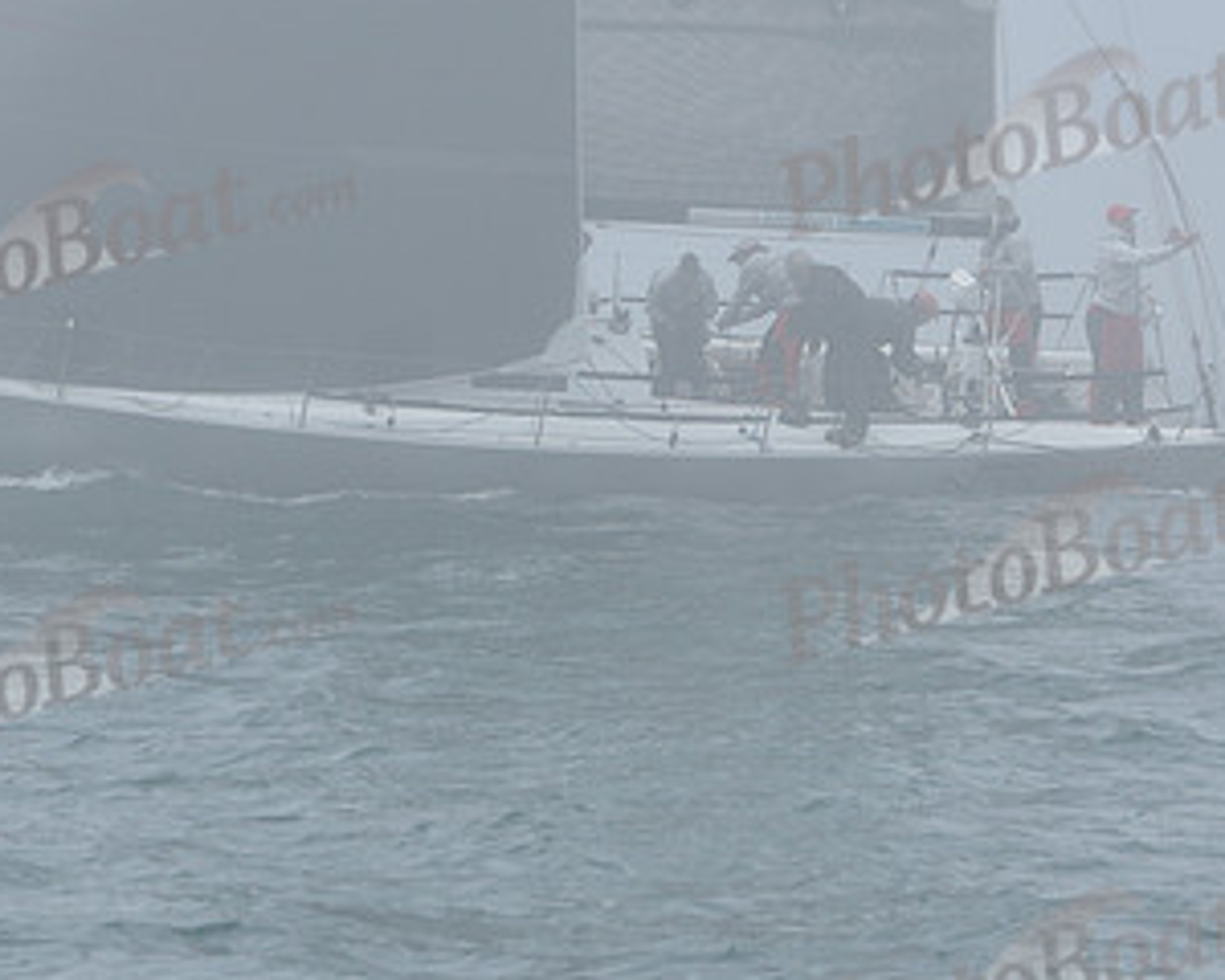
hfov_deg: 6.5
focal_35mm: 299
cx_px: 572
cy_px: 402
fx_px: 10840
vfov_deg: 5.2
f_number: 10
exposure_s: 1/800
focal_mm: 165
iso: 250
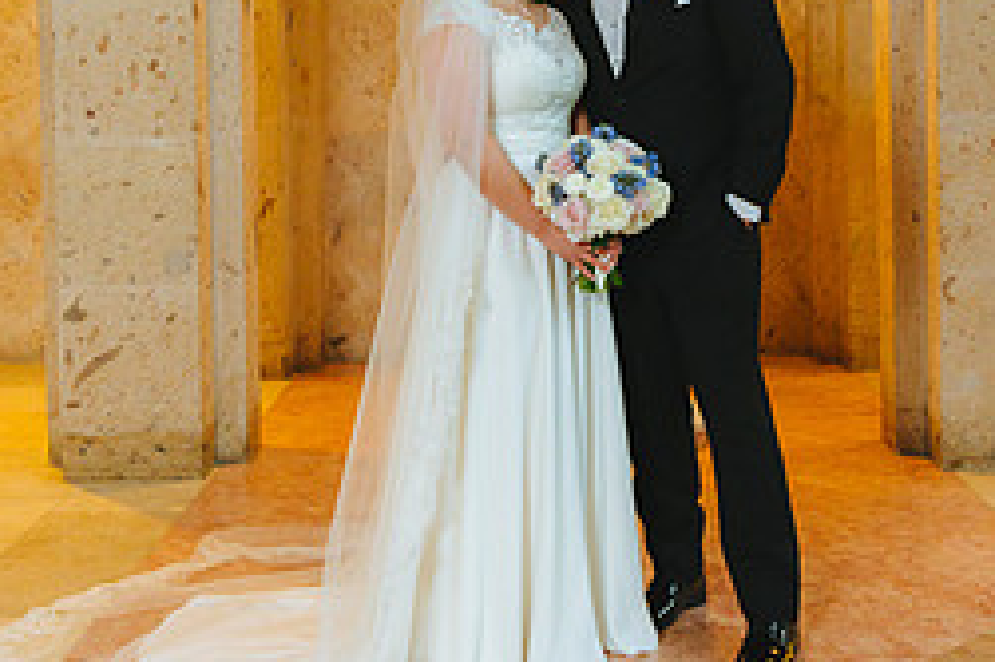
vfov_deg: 21.7
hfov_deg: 32.9
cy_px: 71
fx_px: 1685
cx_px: 553
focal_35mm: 61
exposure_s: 1/160
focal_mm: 34
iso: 4000
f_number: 4
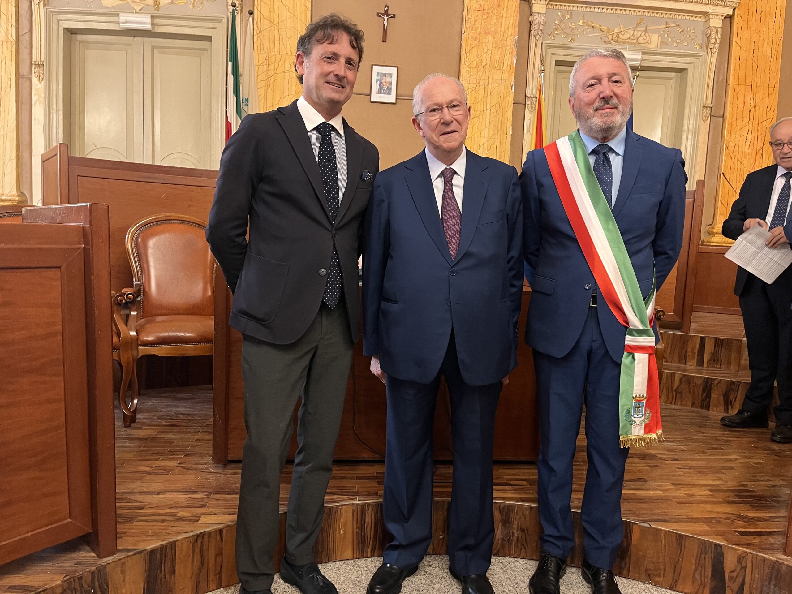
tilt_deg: -6.5
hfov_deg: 67.3
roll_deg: -1.9
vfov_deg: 53.1
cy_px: 297
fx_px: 595
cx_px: 396
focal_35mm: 26
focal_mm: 5.1
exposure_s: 1/50
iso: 250
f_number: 1.6
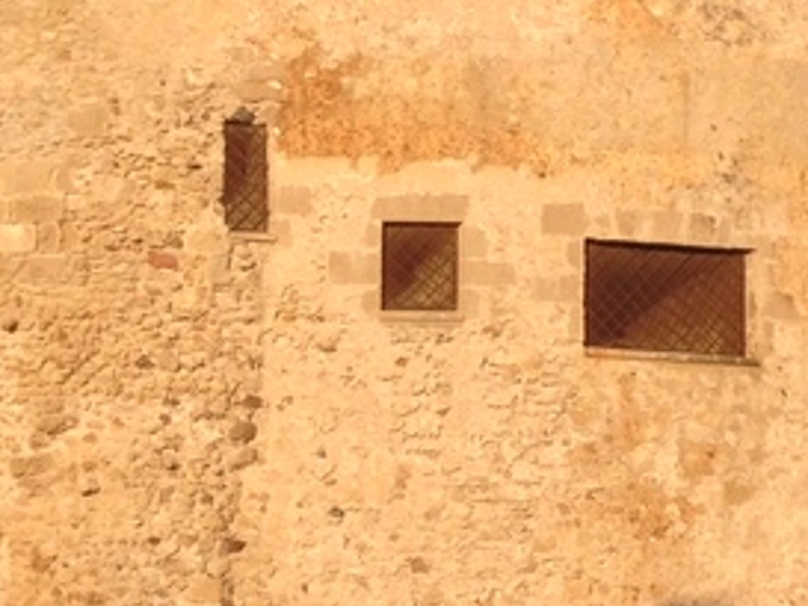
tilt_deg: +5.1
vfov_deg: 9.6
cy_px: 316
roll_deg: -0.4
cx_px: 624
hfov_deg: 12.8
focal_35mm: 154
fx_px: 3596
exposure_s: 1/1082
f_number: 2.4
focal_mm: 4.28
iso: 50
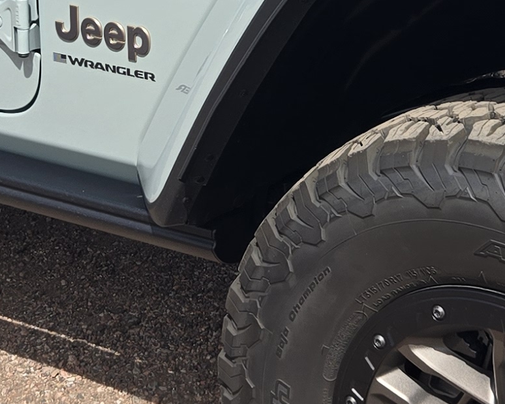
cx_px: 234
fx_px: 1734
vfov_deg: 13.1
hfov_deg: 16.6
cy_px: 18
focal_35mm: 116
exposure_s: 1/1957
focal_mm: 5.4
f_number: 1.8
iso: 25
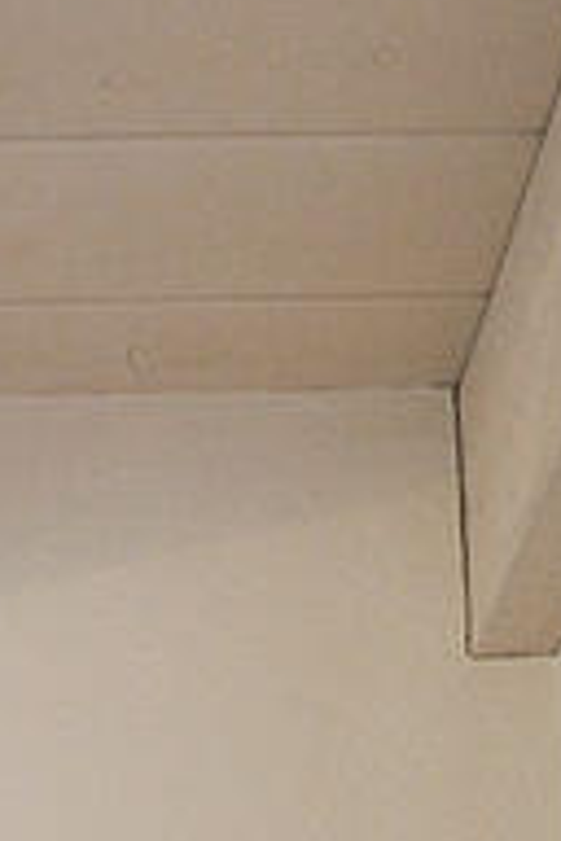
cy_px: 2138
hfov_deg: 9.9
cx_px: -188
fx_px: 3179
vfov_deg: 11.7
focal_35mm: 136
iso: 250
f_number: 2.8
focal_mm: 11
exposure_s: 1/58
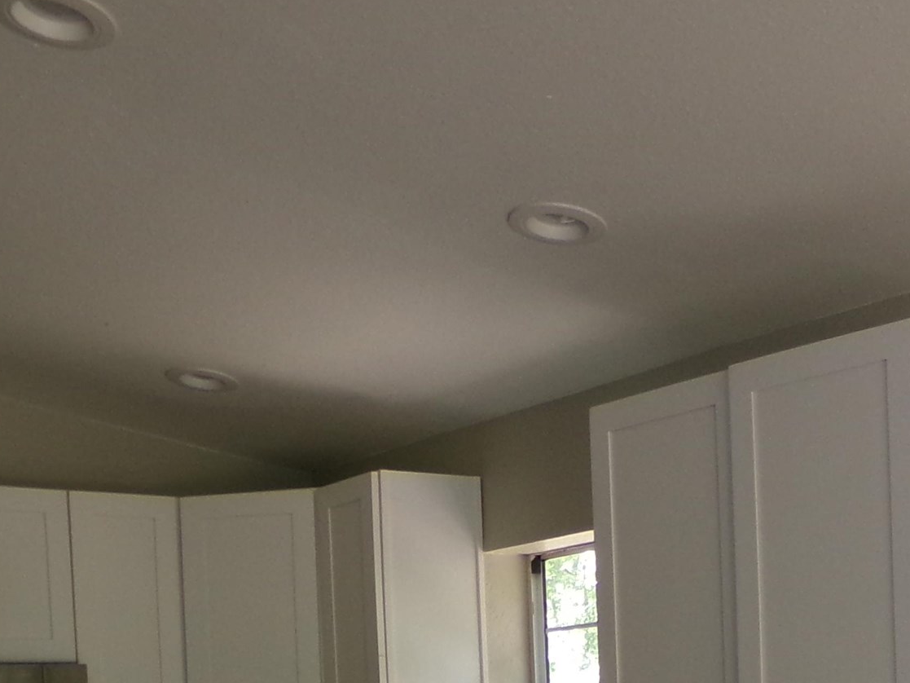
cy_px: 918
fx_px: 1735
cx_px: 601
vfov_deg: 20.2
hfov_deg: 29.2
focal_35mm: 66
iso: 200
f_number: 3.7
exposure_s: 1/34
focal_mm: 4.3
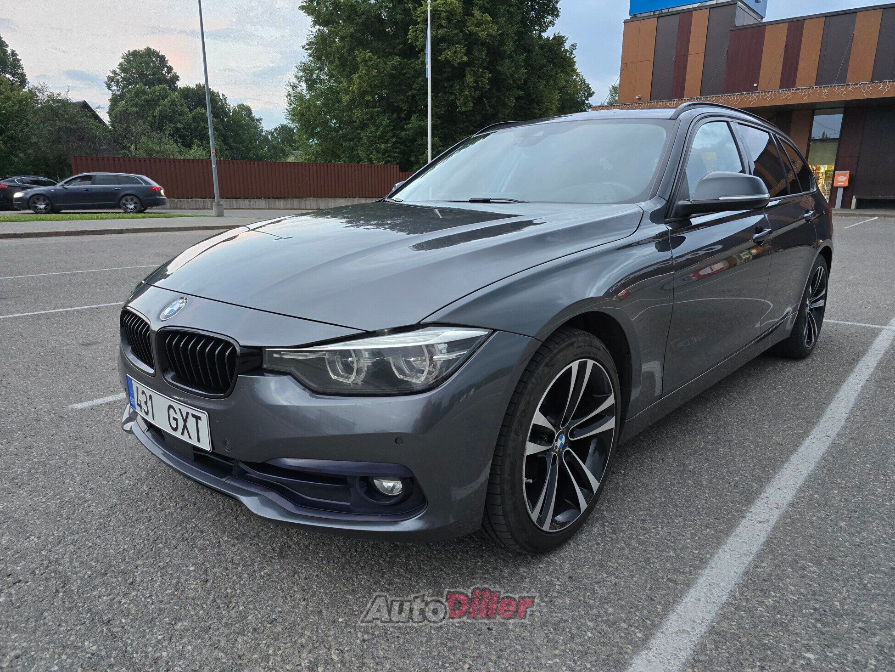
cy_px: 336
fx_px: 595
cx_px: 448
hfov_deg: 73.9
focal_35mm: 23
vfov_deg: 58.9
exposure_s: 1/100
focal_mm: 6.3
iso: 500
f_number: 1.7
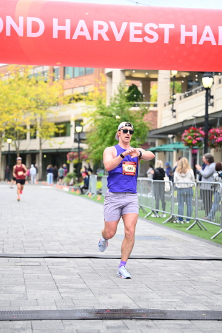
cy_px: 166
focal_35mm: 78
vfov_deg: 26.0
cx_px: 111
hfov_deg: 17.5
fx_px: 721
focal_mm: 78
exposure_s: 1/1600
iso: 1250
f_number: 2.8
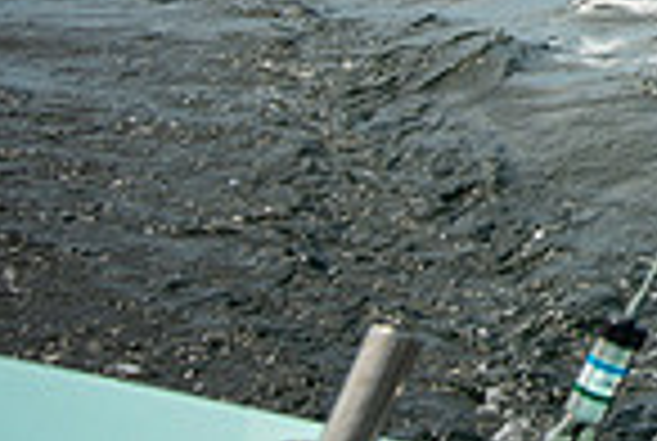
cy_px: -425
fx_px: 2359
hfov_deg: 13.6
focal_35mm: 129
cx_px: 1296
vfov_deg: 9.9
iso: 250
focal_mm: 31
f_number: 5.6
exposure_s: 1/1250
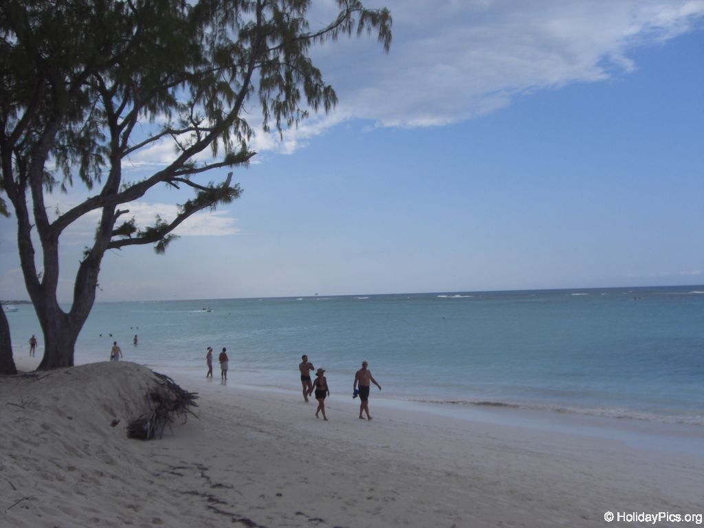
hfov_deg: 49.0
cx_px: 352
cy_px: 264
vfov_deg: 37.7
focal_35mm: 38
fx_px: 773
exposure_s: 1/160
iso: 64
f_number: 8
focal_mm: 6.2
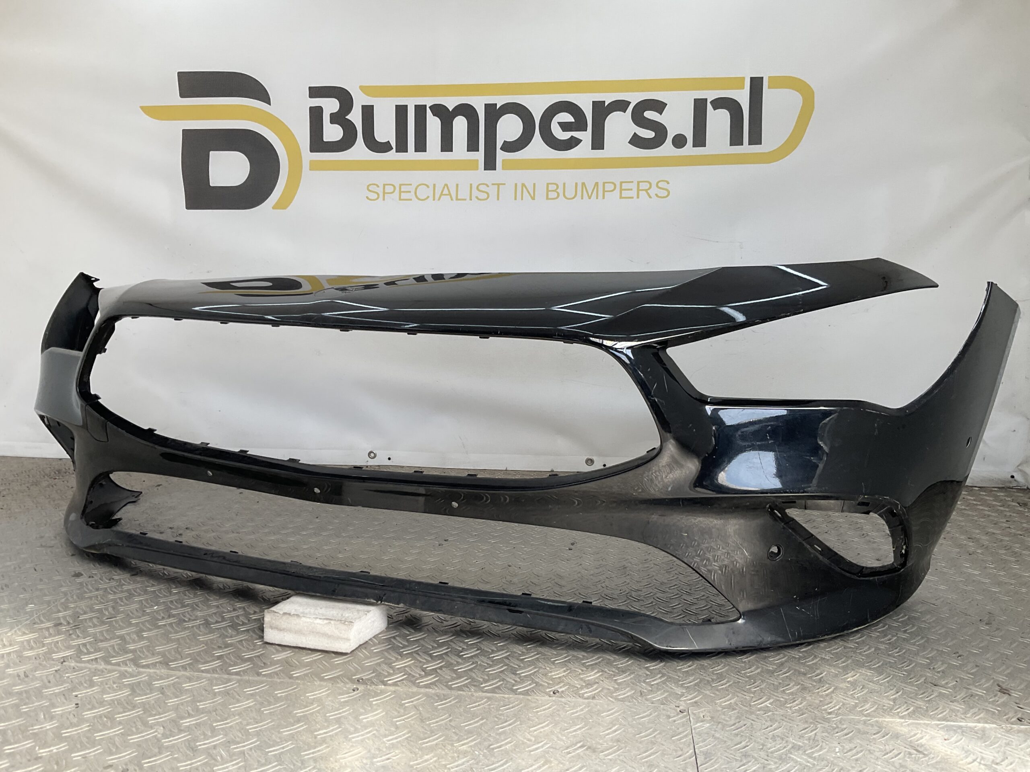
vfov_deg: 48.2
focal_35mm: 29
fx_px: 863
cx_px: 515
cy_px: 386
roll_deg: -2.1
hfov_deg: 61.7
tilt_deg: -9.2
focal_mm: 3
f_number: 1.8
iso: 16
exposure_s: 1/302
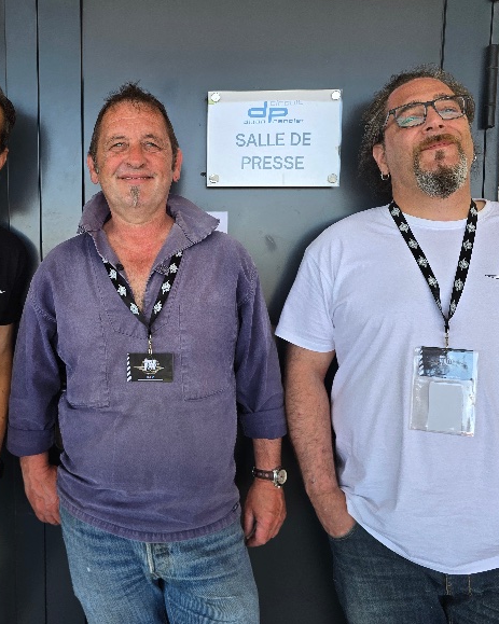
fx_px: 572
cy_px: 305
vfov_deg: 57.2
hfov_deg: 46.3
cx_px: 163
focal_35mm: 31
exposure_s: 1/180
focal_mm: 6.3
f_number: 1.7
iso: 40
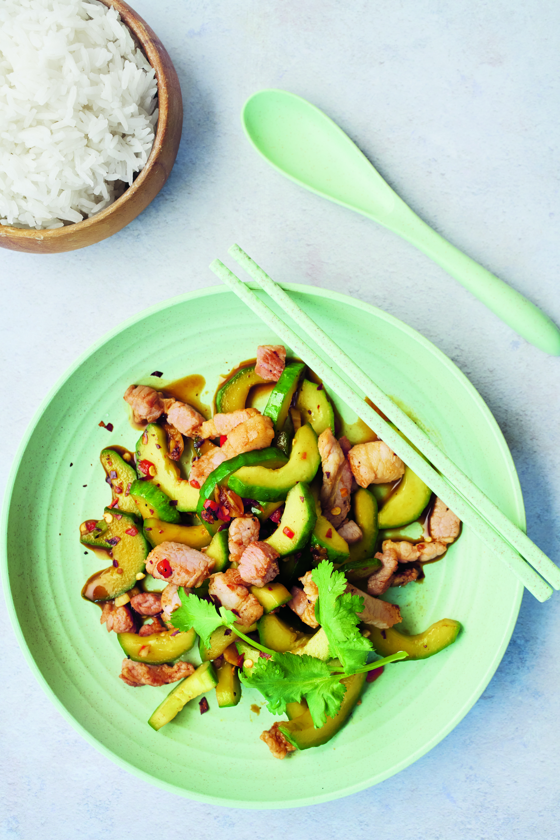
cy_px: 420
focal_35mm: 50
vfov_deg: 39.6
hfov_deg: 27.0
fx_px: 1167
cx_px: 280
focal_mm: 50
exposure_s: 1/50
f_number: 9
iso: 640
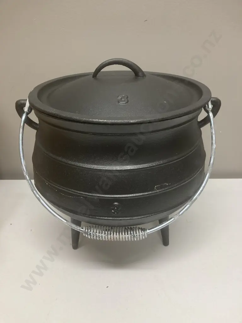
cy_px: 162
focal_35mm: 28
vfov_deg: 63.4
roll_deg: +0.0
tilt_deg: -28.6
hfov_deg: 49.7
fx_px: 261
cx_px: 121
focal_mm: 3.99
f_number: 1.8
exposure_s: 1/50
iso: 100
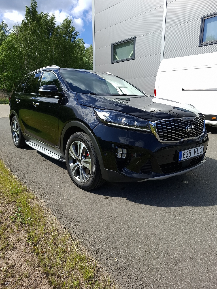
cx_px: 108
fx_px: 192
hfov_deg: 58.9
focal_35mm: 23
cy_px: 144
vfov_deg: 73.9
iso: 50
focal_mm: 5.54
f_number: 1.8
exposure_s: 1/1064
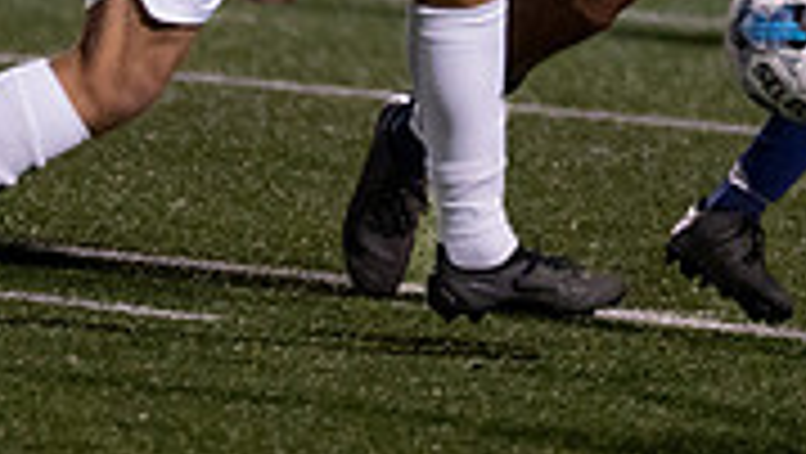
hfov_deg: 2.1
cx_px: 910
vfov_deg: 1.2
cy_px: -729
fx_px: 21602
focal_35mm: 1010
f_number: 2.8
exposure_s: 1/1000
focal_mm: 200
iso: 2500
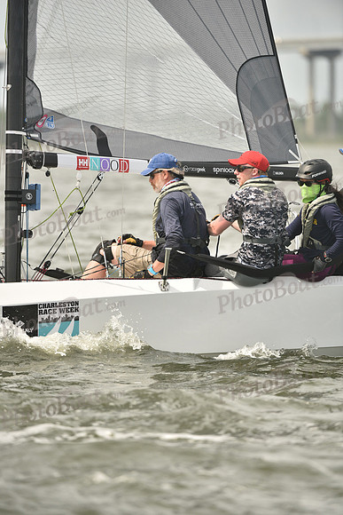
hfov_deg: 3.4
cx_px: 172
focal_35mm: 400
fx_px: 5713
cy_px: 258
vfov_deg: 5.2
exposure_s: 1/1600
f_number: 5
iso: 320
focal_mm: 400
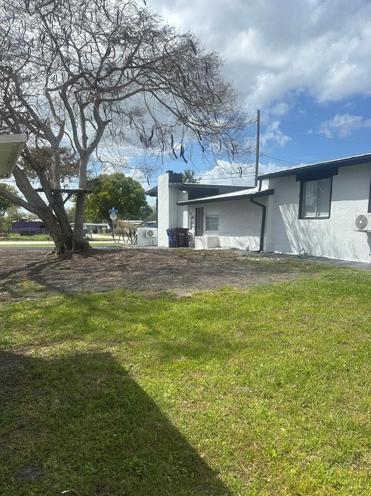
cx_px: 177
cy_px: 279
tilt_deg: -7.3
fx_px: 400
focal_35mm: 28
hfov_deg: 49.7
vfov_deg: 63.2
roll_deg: -1.8
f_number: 1.78
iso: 80
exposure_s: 1/5263
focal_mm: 6.86
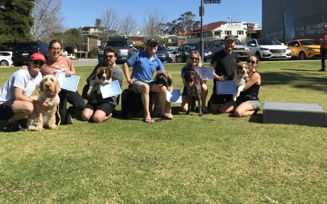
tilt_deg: -0.1
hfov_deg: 56.5
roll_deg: -0.3
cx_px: 143
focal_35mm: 34
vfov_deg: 36.9
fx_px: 303
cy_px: 70
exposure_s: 1/2283
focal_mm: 3.99
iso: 20
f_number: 1.8
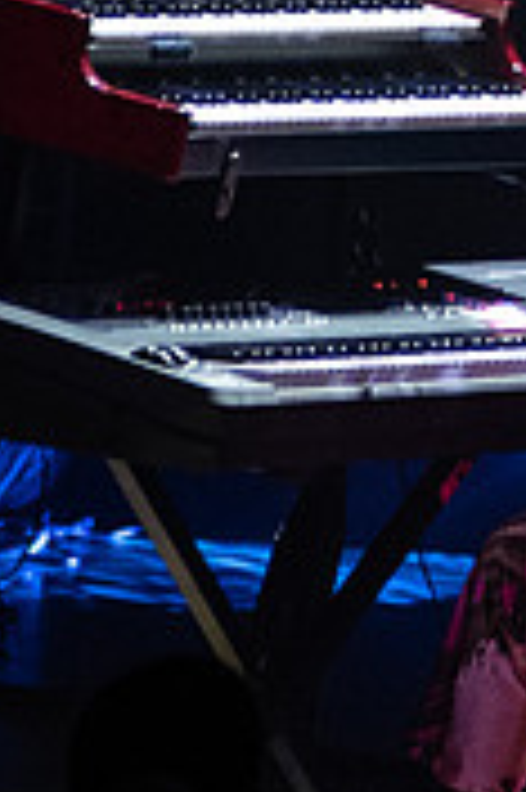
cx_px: 909
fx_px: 27843
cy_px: -279
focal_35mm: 1268
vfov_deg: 1.6
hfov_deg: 1.1
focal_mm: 200
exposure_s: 1/320
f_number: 3.2
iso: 2000
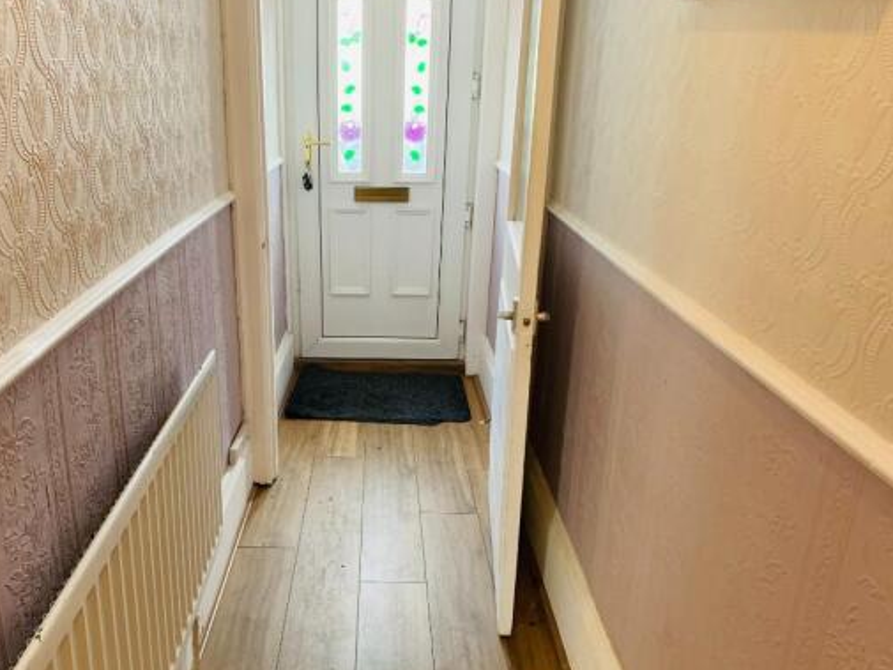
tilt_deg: -21.6
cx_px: 390
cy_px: 367
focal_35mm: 30
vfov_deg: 46.8
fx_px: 774
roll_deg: -0.4
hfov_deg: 59.8
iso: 250
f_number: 1.8
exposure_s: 1/50
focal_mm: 4.25
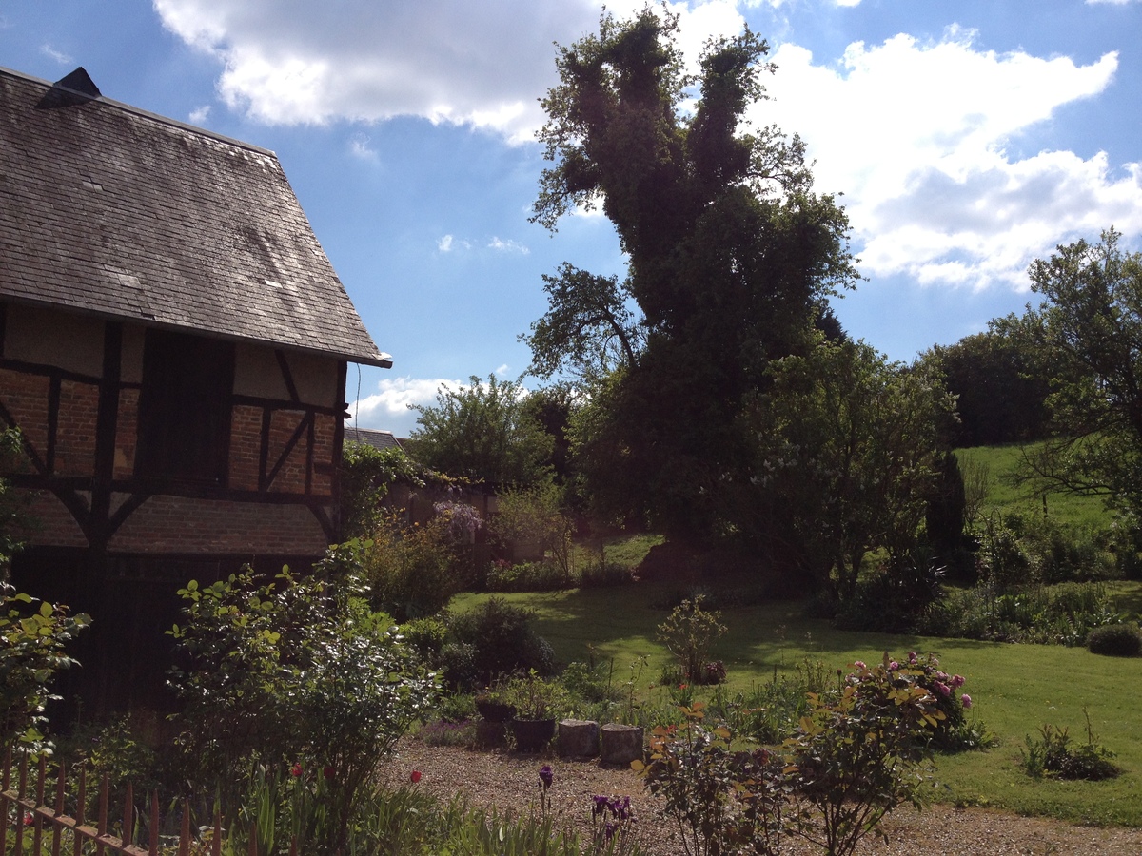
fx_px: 1155
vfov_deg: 40.7
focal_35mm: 35
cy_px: 428
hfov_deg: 52.6
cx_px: 571
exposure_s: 1/3247
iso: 50
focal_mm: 4.28
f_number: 2.4
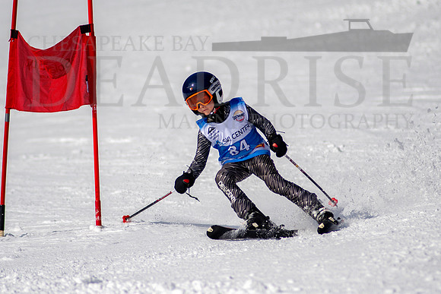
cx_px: 213
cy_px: 150
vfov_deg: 2.2
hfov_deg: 3.3
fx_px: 7633
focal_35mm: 623
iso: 100
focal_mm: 300
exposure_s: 1/8000
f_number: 2.8
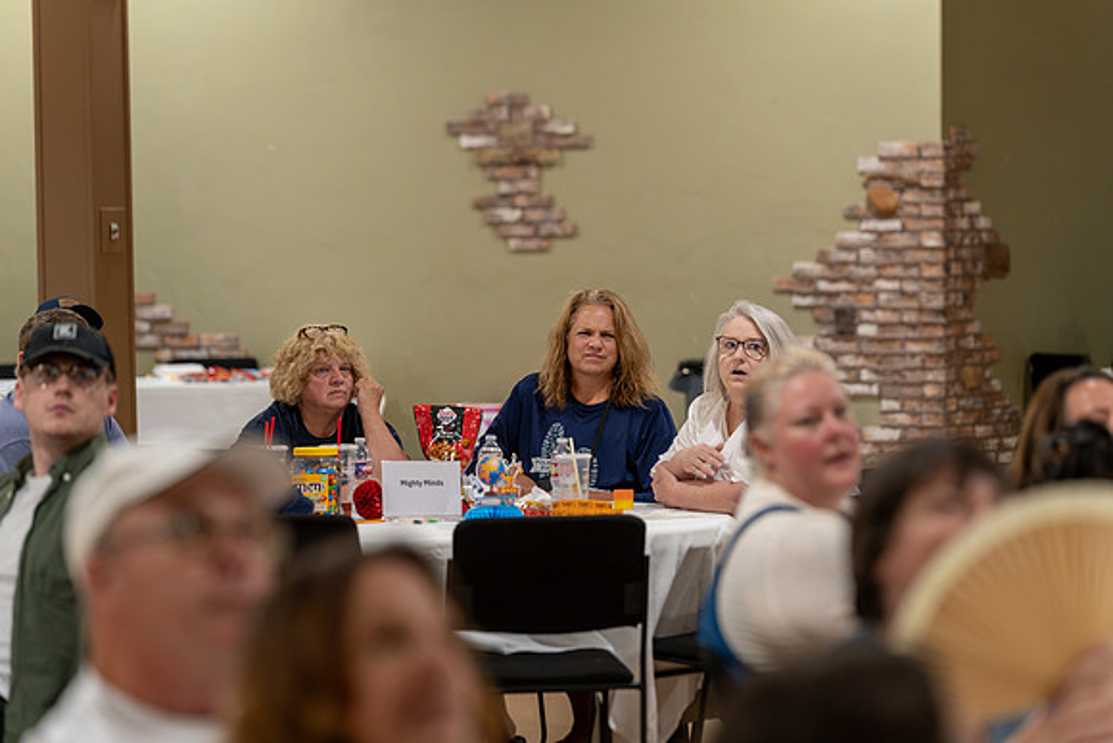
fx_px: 4638
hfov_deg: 13.7
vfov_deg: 9.2
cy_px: 372
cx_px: 556
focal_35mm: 150
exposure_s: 1/400
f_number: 3.5
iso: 2000
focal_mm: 150
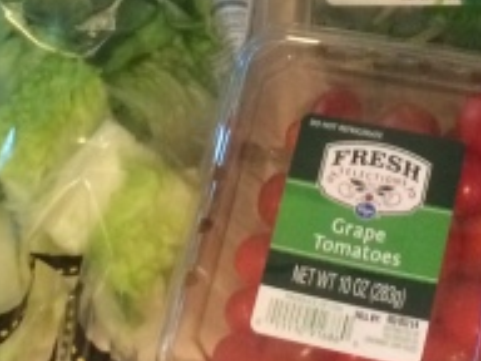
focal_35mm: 125
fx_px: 1737
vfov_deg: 11.7
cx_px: 230
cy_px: -28
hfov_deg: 15.8
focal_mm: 4.12
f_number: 2.2
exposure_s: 1/20
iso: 320
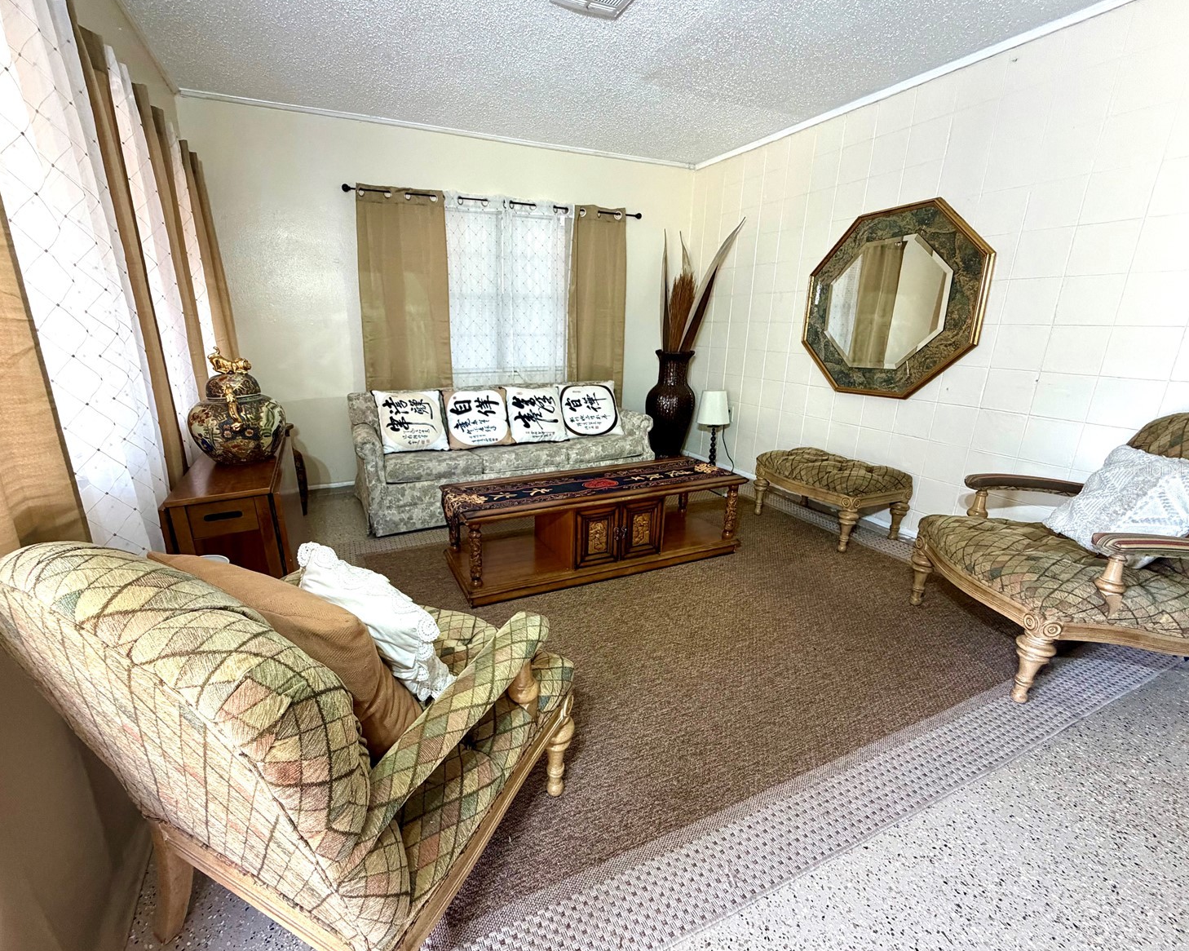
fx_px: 528
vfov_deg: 84.0
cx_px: 548
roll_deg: +0.6
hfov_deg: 96.6
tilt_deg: -16.4
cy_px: 469
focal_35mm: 15
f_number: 2.2
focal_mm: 2.22
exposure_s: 1/121
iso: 250
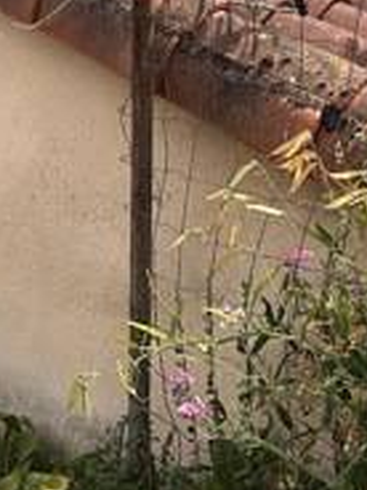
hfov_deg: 13.0
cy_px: -125
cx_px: 11
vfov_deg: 16.6
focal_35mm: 113
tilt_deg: -2.3
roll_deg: -1.1
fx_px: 1597
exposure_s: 1/4651
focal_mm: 5.1
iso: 50
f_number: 1.6
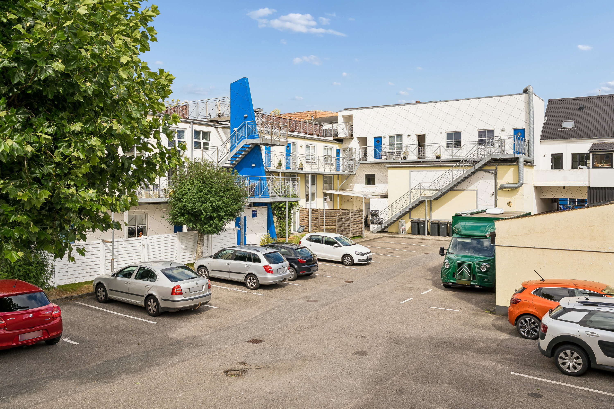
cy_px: 204
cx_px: 307
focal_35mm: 30
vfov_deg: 44.3
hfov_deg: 62.8
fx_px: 503
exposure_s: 1/400
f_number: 8
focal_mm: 29.5
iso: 200
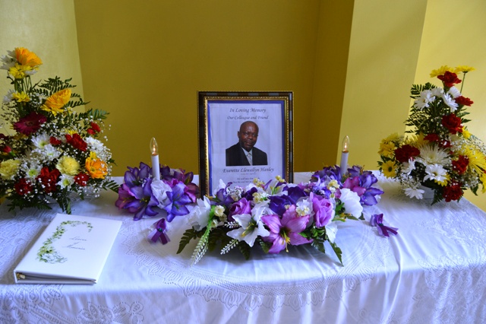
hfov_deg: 67.4
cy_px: 162
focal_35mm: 27
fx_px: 364
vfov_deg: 47.9
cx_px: 243
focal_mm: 18
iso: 400
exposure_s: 1/80
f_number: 4.5
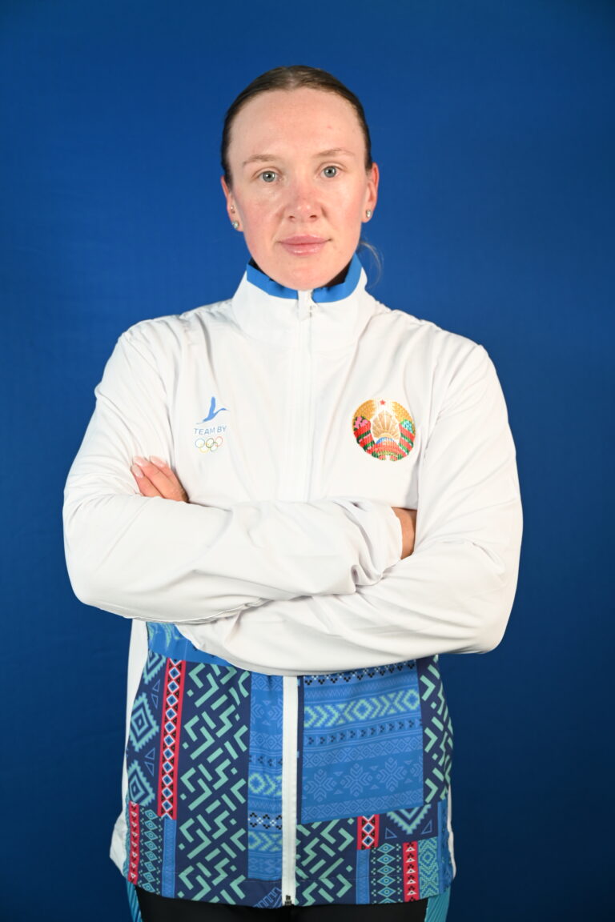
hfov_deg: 31.9
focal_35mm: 42
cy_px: 461
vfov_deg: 46.4
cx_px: 308
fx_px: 1076
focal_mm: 42
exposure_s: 1/60
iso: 500
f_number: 4.8
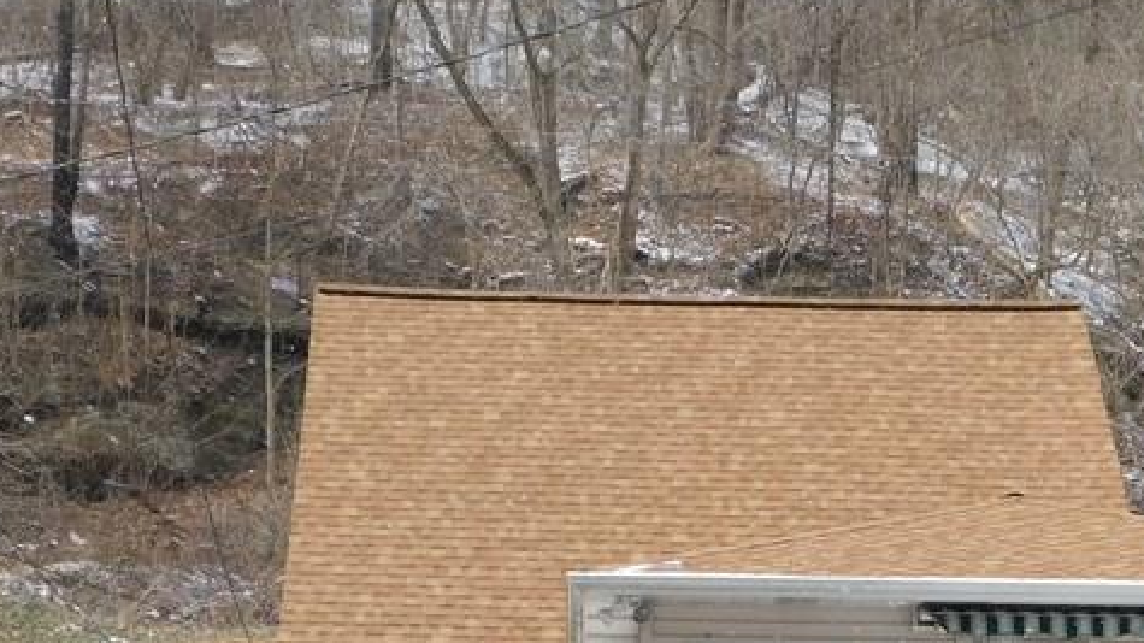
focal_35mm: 94
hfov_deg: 22.6
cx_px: 754
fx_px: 2851
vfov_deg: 12.8
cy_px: 585
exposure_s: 1/800
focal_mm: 7.1
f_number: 3.6
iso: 125
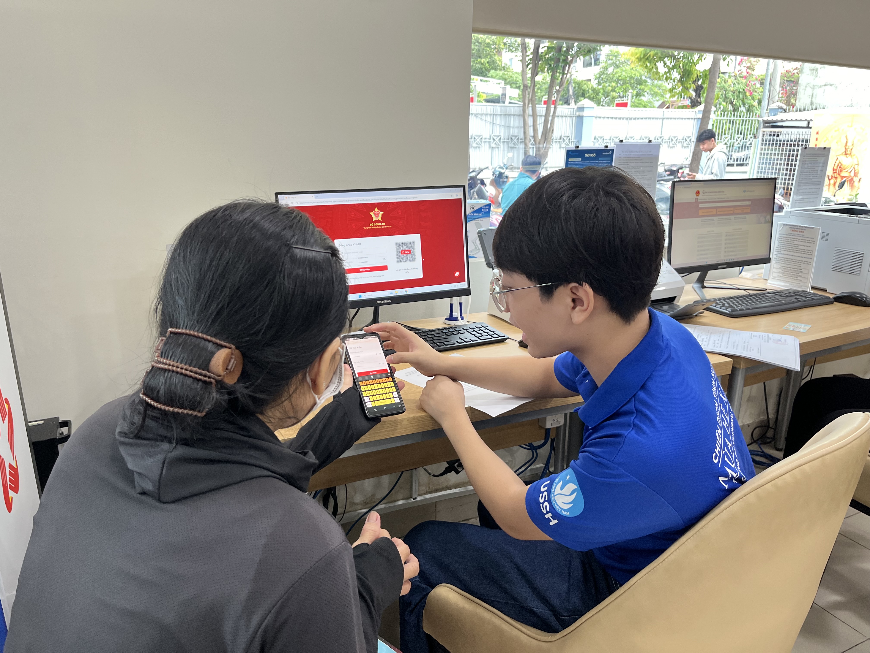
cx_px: 435
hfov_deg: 67.3
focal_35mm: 26
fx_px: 653
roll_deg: +0.0
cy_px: 326
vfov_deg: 53.1
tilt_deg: -17.2
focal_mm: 5.1
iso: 125
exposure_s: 1/103
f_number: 1.6
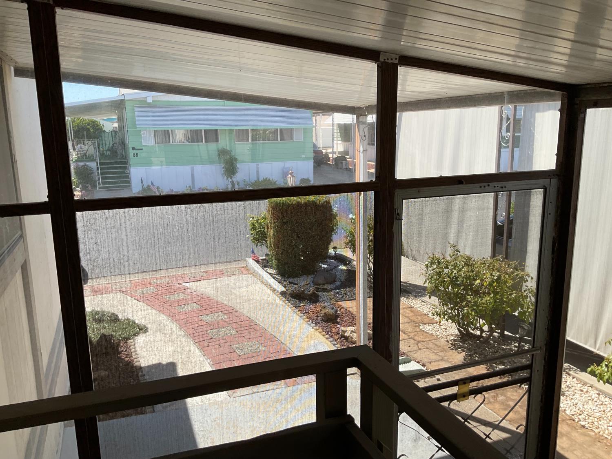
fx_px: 513
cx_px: 306
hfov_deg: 61.7
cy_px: 230
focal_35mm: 29
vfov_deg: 48.2
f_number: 1.8
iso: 16
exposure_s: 1/781
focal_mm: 3
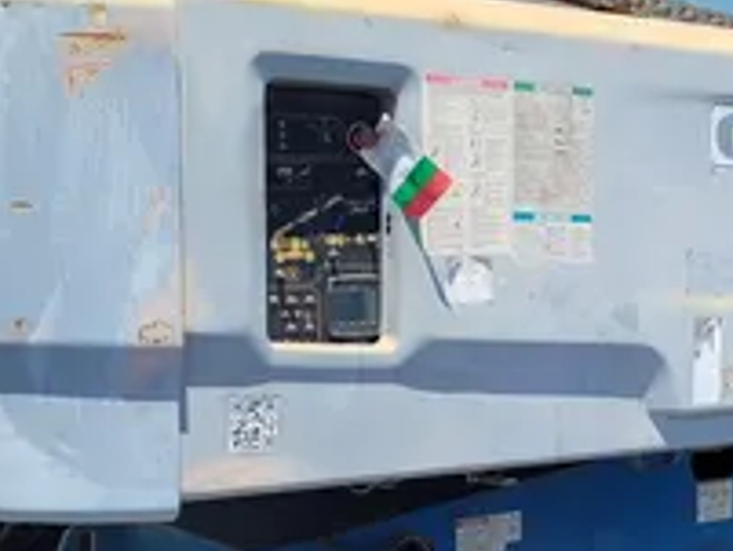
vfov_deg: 20.6
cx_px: 474
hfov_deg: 27.3
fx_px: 1504
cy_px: 385
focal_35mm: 71
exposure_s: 1/1910
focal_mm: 5.4
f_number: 1.8
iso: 40
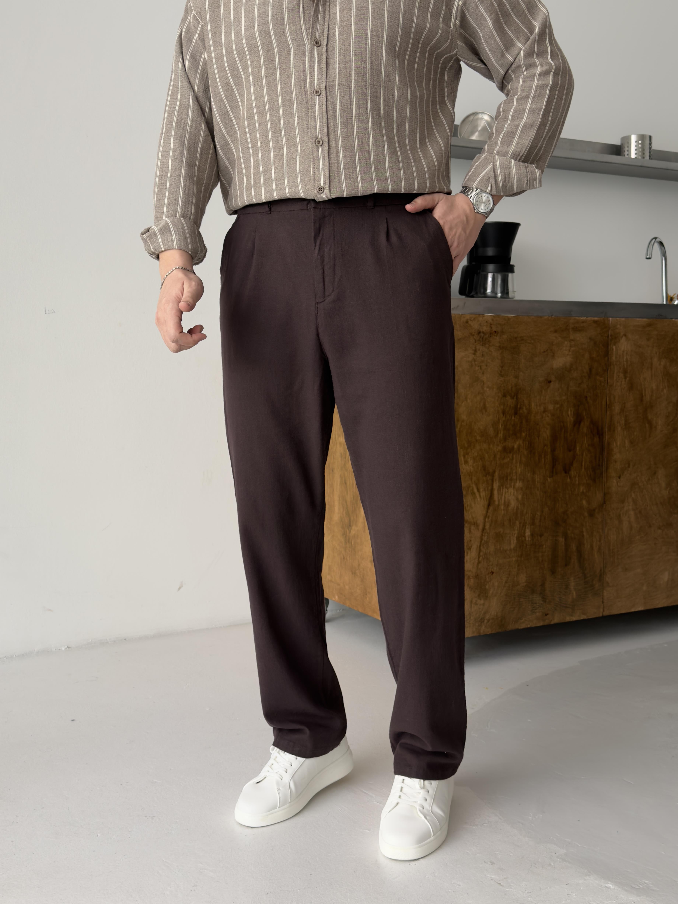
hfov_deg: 44.2
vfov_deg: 56.8
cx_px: 339
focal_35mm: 32
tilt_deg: -6.8
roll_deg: +1.1
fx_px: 836
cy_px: 452
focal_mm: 6.76
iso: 100
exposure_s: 1/109
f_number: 1.78
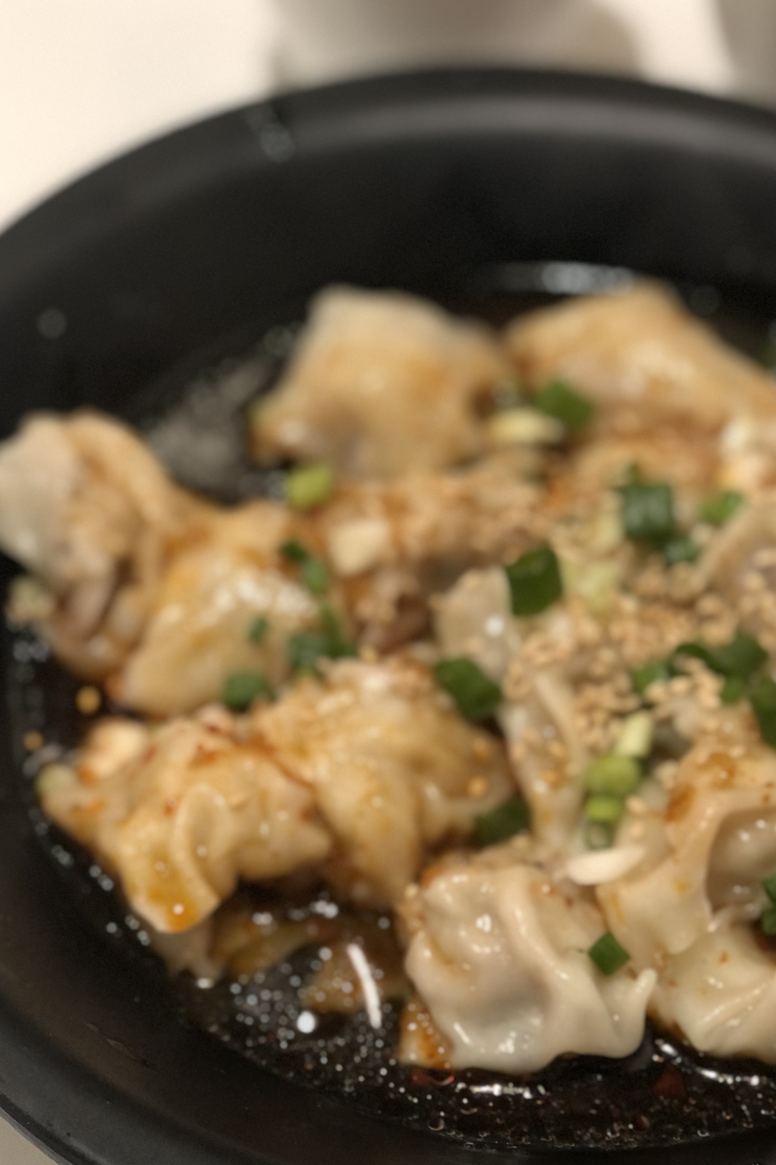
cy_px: 750
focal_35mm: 77
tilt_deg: -47.3
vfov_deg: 26.2
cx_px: 549
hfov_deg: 17.6
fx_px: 2489
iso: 160
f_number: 2.4
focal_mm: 6
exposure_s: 1/20
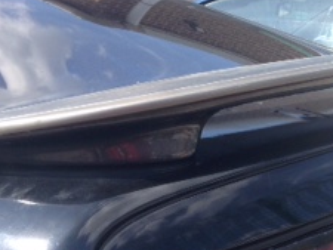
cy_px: 201
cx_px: 235
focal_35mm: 94
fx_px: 905
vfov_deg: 15.6
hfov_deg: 20.7
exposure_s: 1/616
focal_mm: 4.12
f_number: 2.4
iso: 50
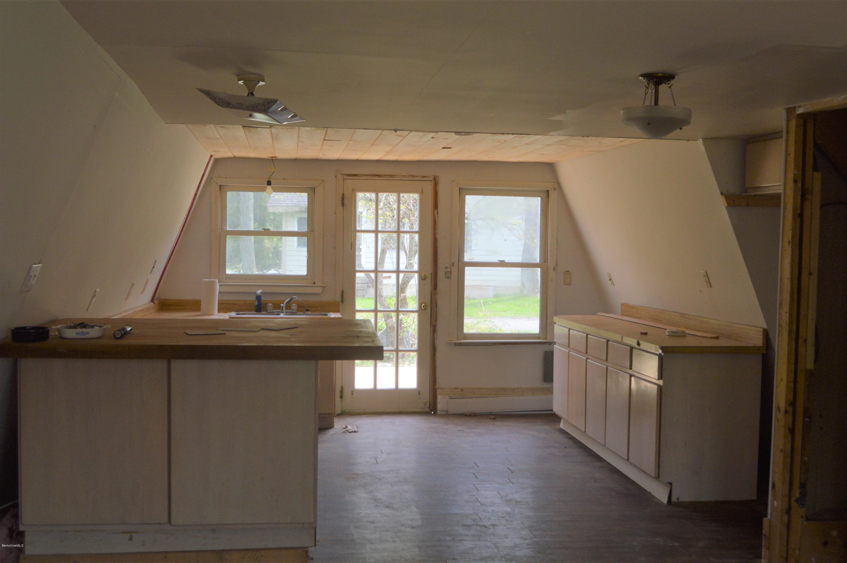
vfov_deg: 36.8
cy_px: 282
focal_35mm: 36
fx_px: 846
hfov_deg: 53.2
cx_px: 424
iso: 250
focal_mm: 24
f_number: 5.6
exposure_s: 1/125
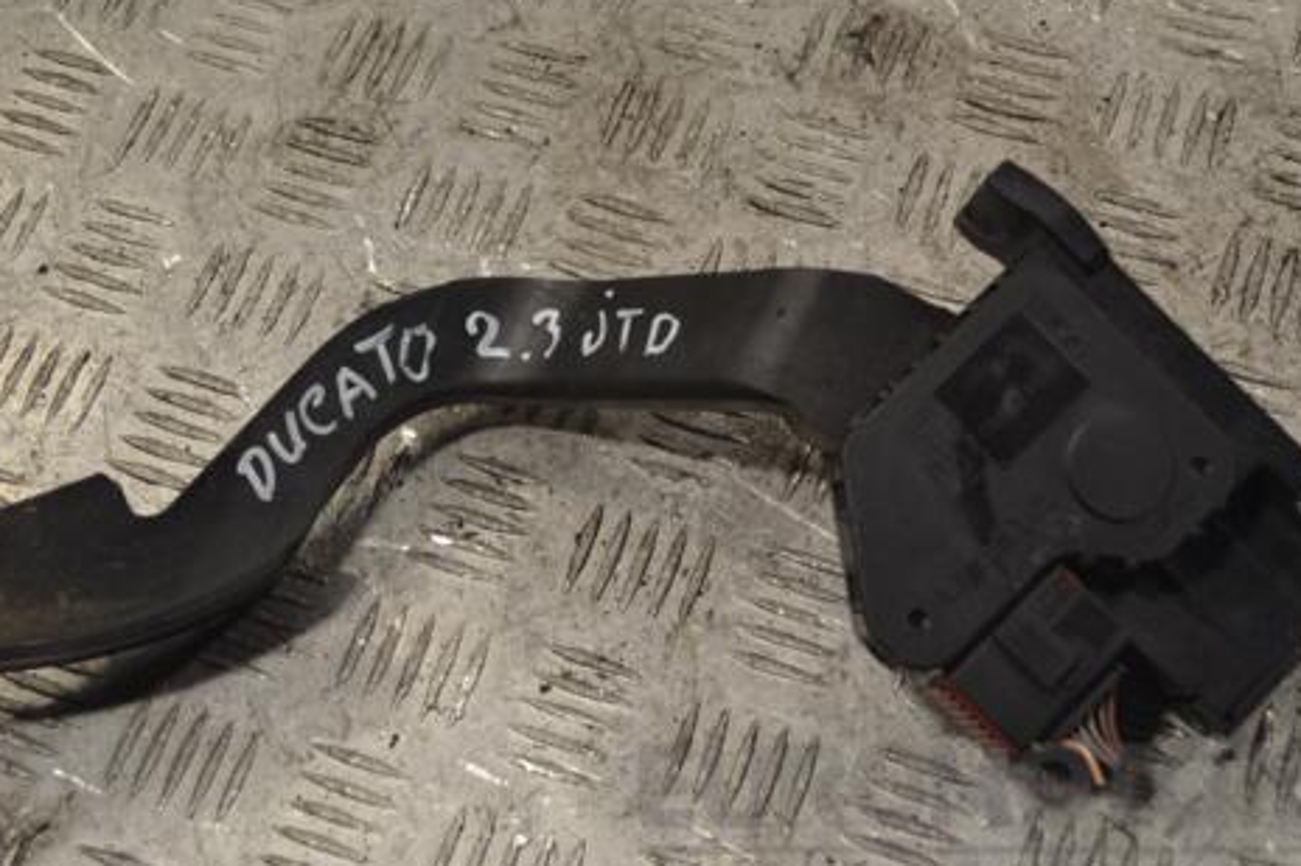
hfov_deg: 30.5
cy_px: 412
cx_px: 586
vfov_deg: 20.6
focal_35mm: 66
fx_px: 2384
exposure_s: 1/125
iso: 360
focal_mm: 34
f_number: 5.6
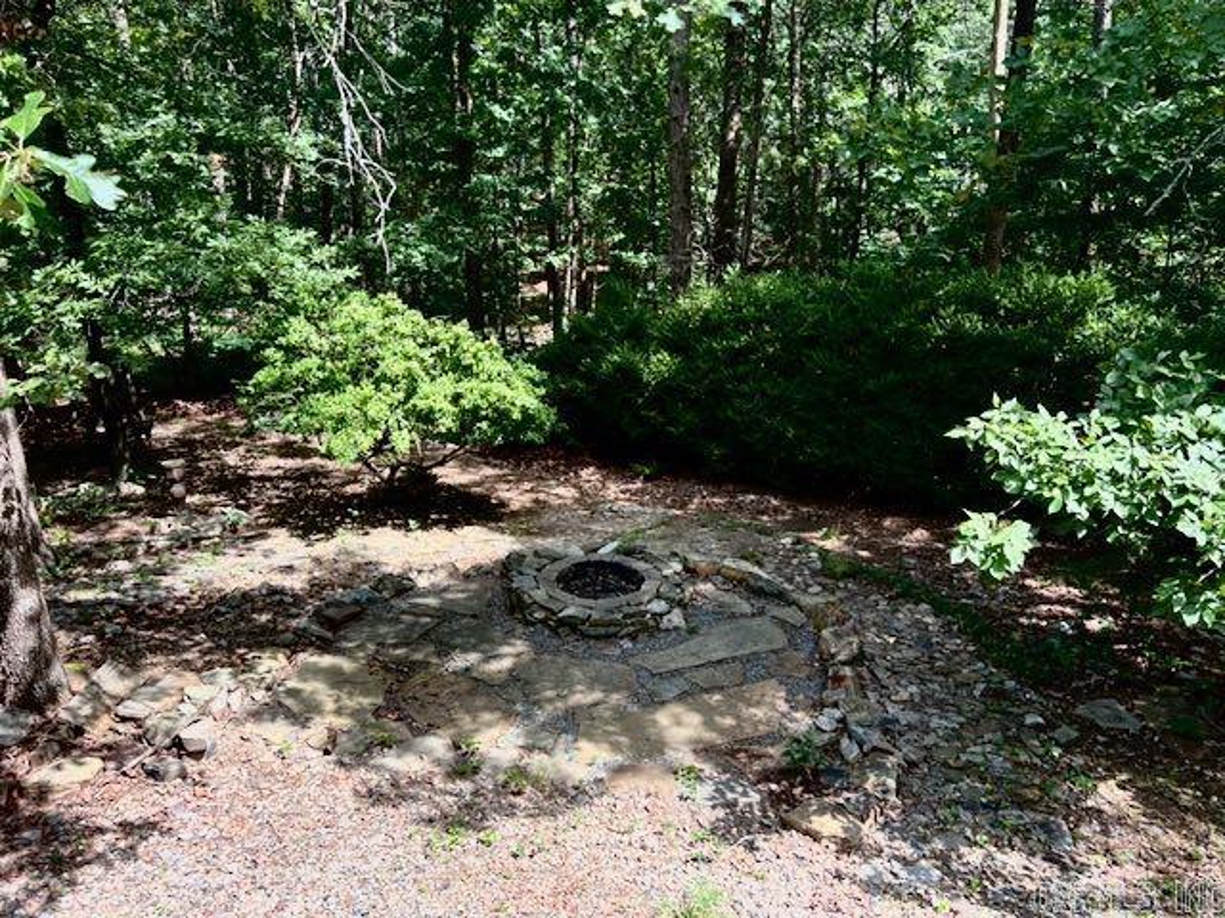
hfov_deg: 67.3
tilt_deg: -14.7
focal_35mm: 26
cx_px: 612
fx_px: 920
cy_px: 459
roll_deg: +2.5
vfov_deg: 53.1
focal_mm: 5.7
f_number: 1.5
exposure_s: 1/547
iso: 50
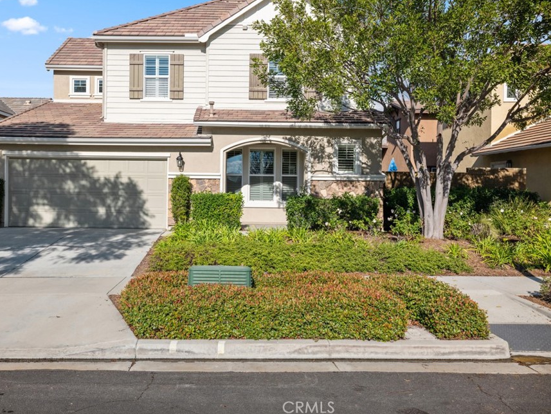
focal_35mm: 31
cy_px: 197
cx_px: 222
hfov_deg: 57.9
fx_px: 494
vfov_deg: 45.4
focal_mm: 27
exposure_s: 1/320
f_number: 8
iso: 100
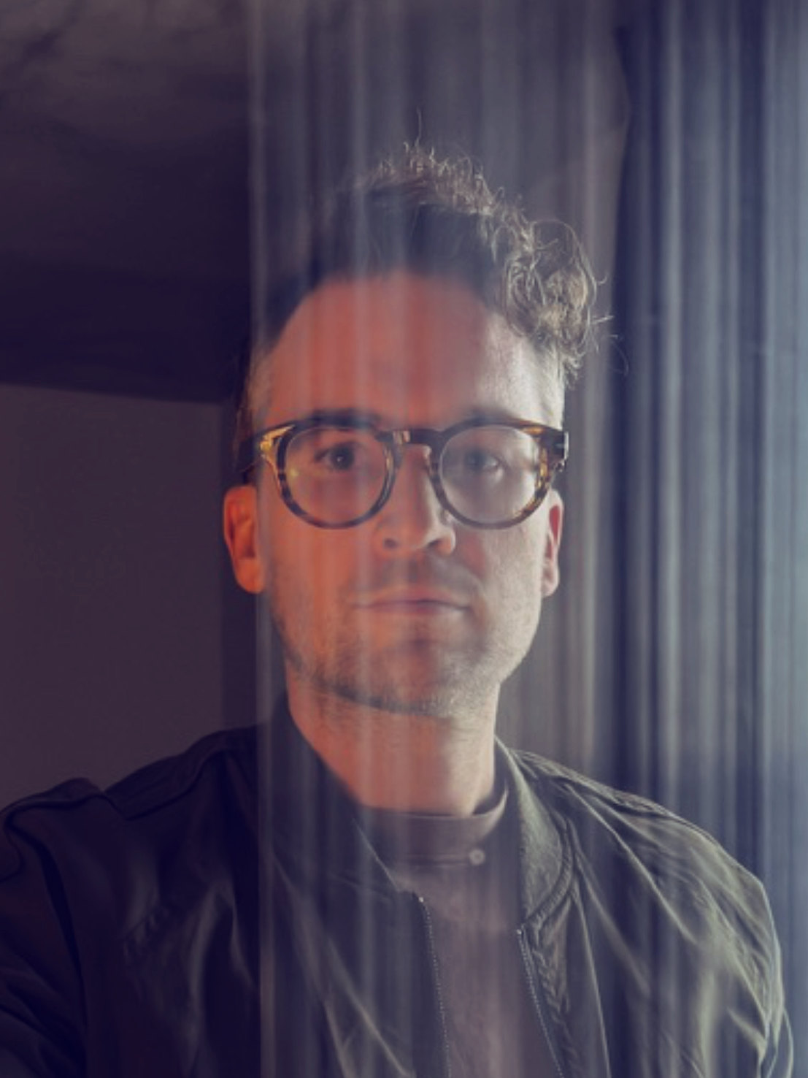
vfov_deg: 52.6
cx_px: 404
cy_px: 539
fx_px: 1089
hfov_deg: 40.7
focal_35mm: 35
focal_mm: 6.8
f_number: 1.8
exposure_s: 1/40
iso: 640
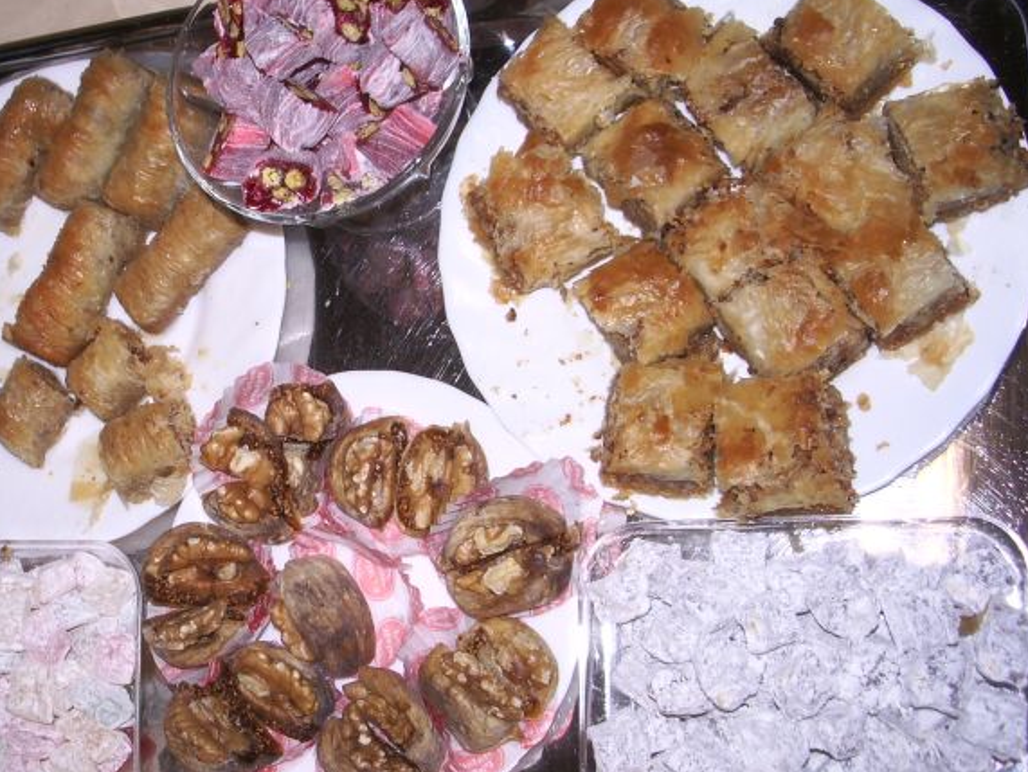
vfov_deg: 29.7
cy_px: 396
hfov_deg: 38.6
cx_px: 371
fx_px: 1456
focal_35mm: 49
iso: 50
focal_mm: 5.8
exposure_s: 1/40
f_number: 4.3
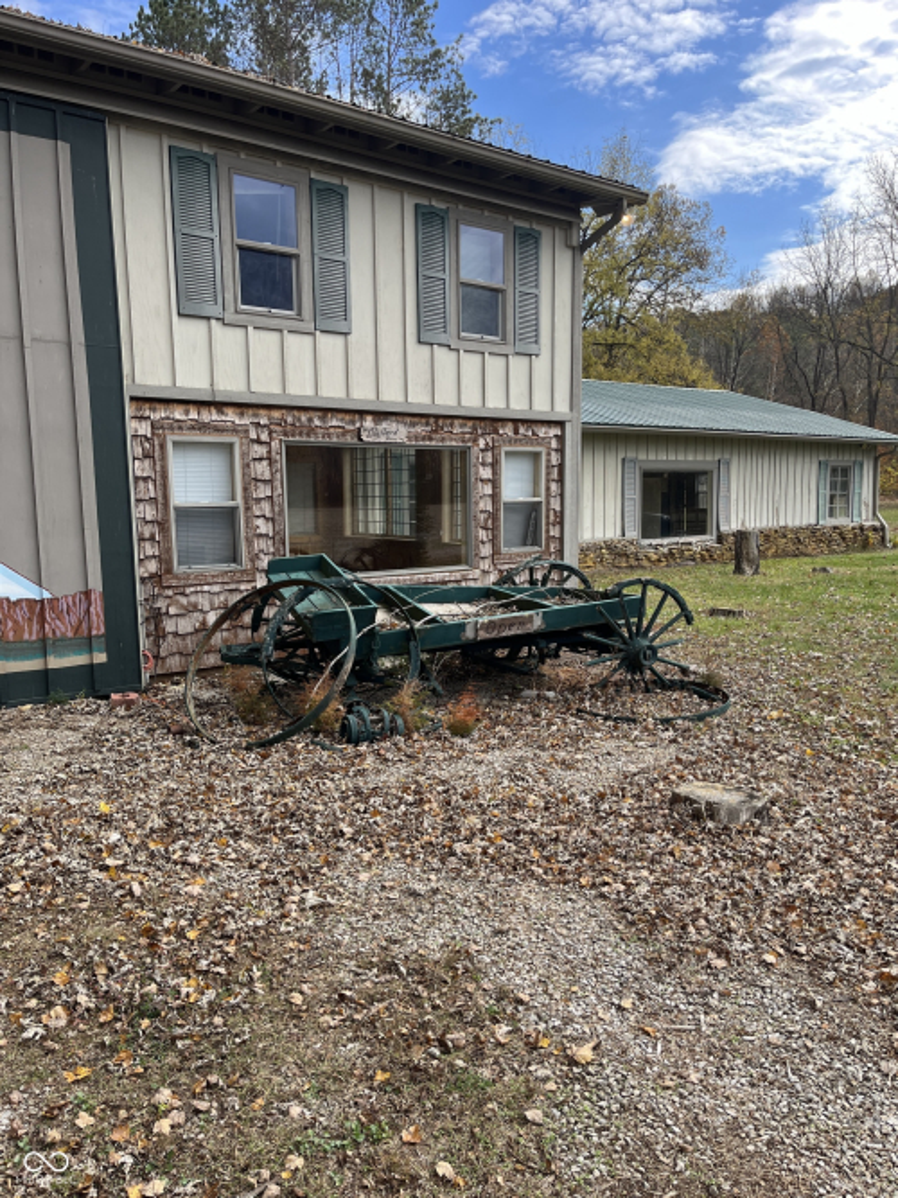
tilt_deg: -7.7
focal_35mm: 26
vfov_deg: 67.3
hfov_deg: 53.0
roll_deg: +1.2
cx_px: 449
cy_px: 599
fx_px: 900
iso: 50
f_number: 1.6
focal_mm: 5.1
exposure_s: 1/1140
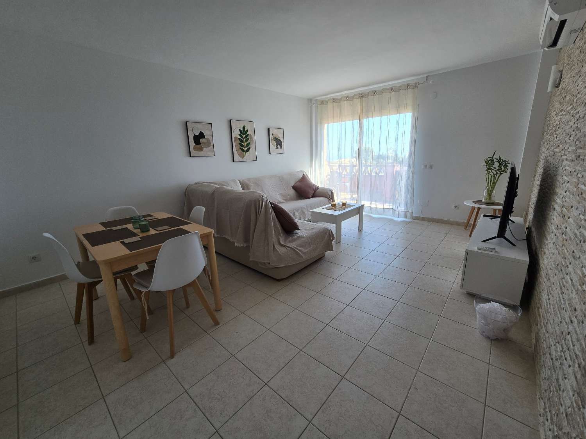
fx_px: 220
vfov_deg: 89.9
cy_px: 220
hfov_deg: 106.2
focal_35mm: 13
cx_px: 293
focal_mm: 2.2
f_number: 2.2
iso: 64
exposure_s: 1/100
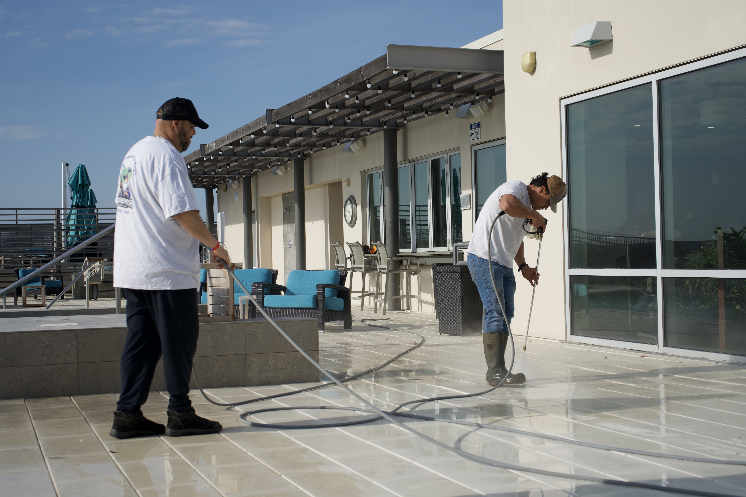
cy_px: 248
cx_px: 373
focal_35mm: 48
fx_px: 995
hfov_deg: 41.1
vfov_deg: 28.1
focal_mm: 48
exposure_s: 1/1000
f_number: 5.6
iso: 100
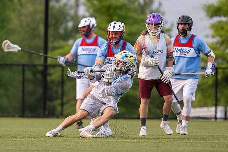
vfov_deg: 1.9
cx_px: 100
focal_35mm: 709
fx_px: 4491
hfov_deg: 2.9
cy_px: 70
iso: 3600
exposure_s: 1/1000
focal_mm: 500
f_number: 5.6
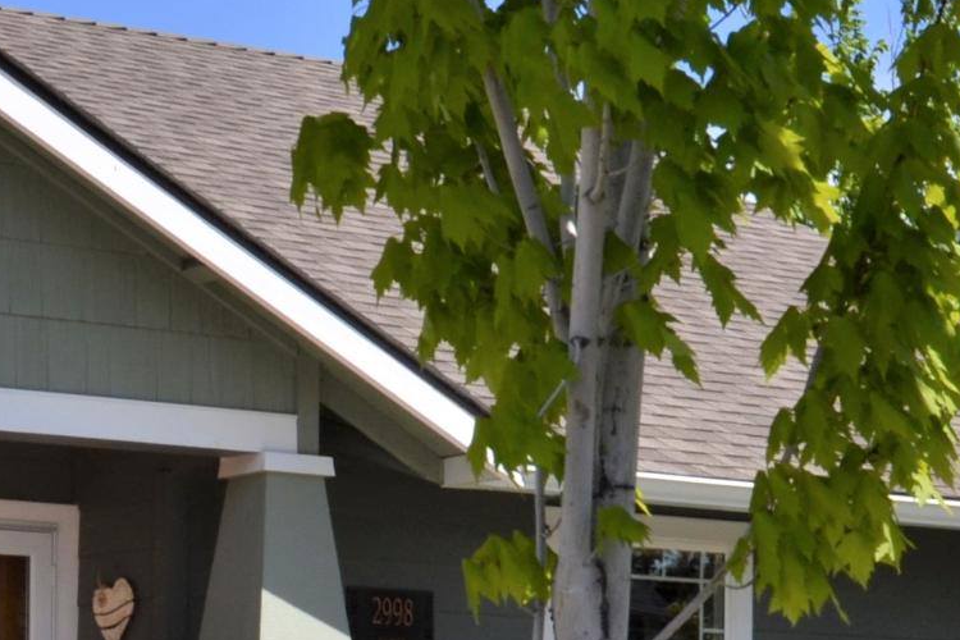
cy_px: 863
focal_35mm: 120
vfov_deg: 11.1
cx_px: 4
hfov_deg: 16.7
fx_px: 3200
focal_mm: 20
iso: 100
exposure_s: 1/200
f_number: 10
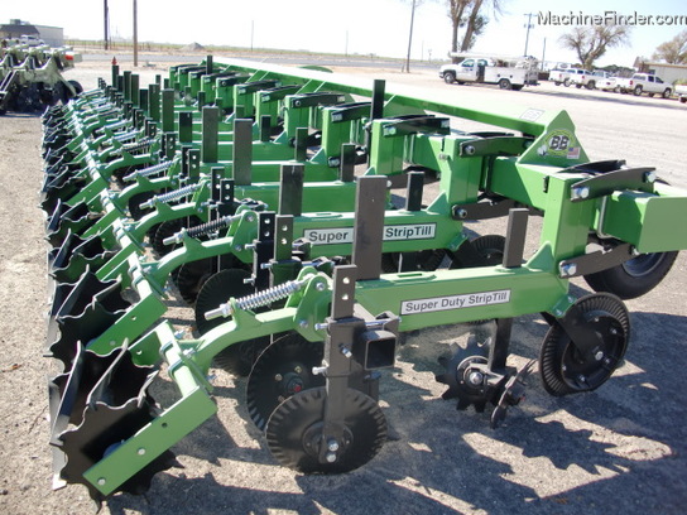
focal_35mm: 36
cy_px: 258
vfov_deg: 39.7
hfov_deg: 51.4
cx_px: 344
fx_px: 714
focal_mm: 6.3
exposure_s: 1/500
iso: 64
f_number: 2.8
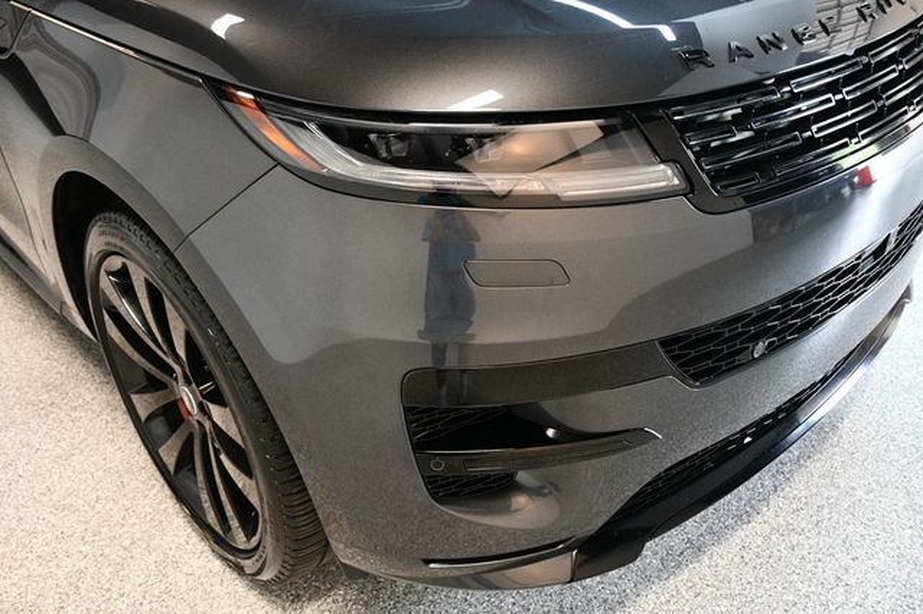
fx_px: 769
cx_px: 462
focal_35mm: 30
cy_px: 307
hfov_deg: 62.0
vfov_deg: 43.6
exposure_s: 1/100
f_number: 3.5
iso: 3200
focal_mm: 20
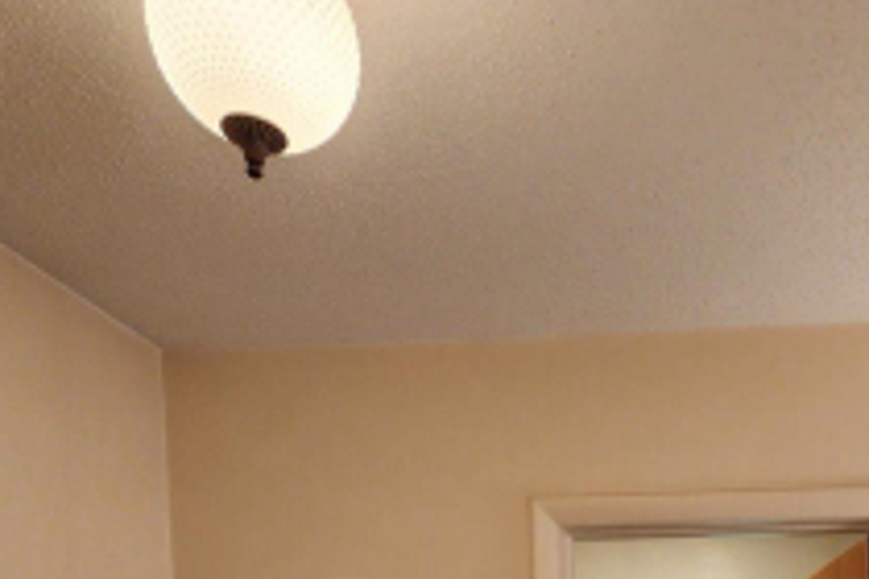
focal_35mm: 43
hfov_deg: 42.3
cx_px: 757
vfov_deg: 23.1
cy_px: 933
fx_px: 1038
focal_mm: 2.2
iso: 160
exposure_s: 1/60
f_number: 2.2
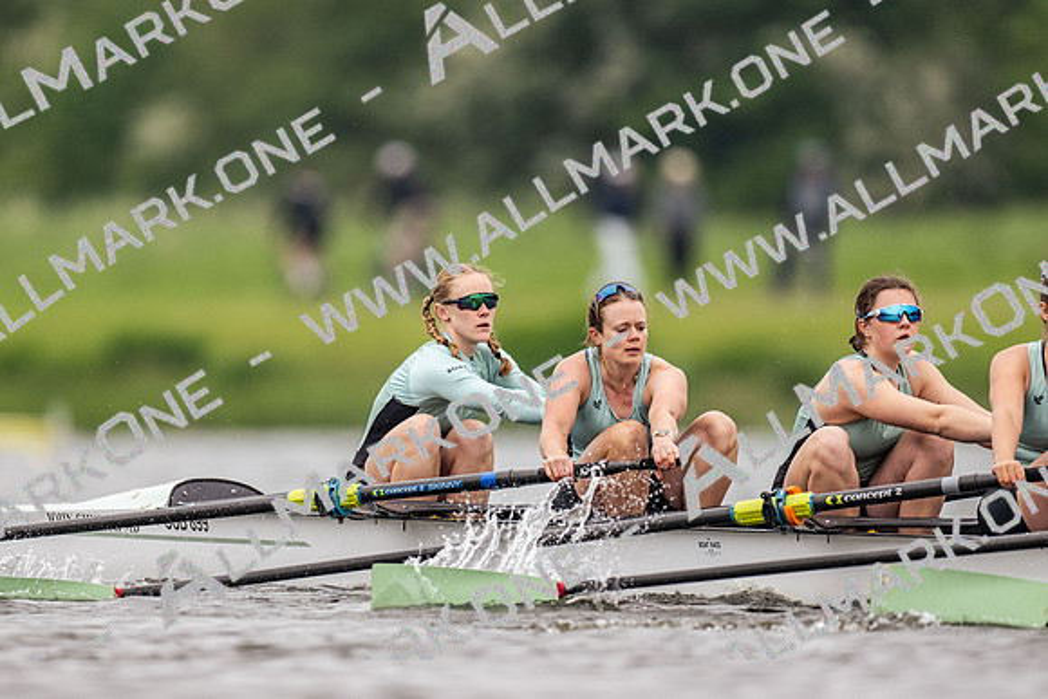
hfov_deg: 2.3
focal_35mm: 900
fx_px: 26218
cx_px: 524
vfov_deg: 1.5
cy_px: 350
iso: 800
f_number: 4
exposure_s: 1/2000
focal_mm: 600
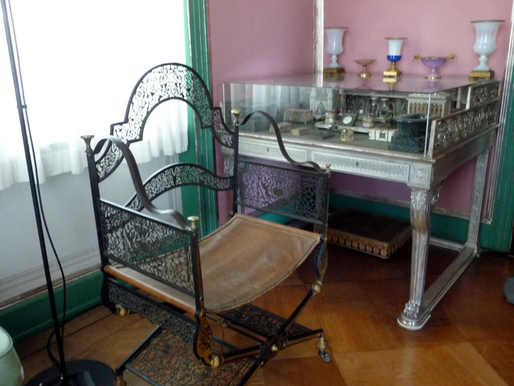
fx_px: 445
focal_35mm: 30
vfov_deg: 46.8
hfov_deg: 60.0
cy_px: 193
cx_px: 257
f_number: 3.4
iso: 400
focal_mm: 5
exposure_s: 1/10
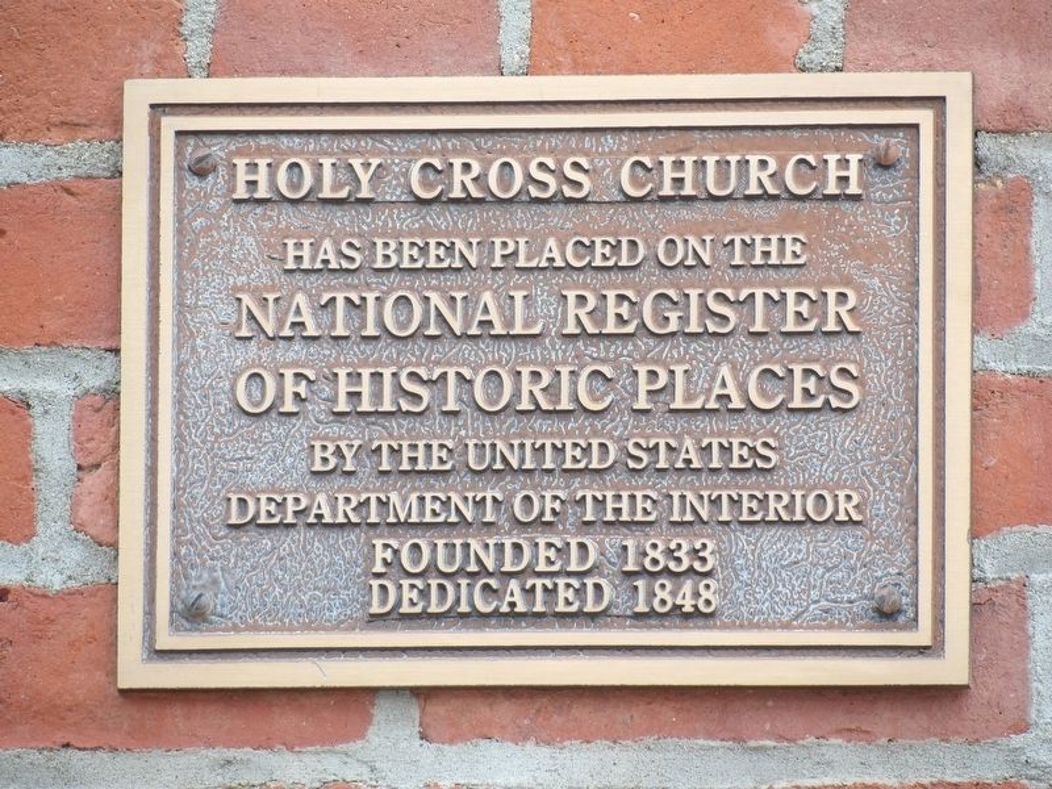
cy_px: 394
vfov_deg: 2.5
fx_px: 18356
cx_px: 526
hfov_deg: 3.3
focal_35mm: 604
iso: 100
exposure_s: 1/134
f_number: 4.2
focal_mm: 108.3
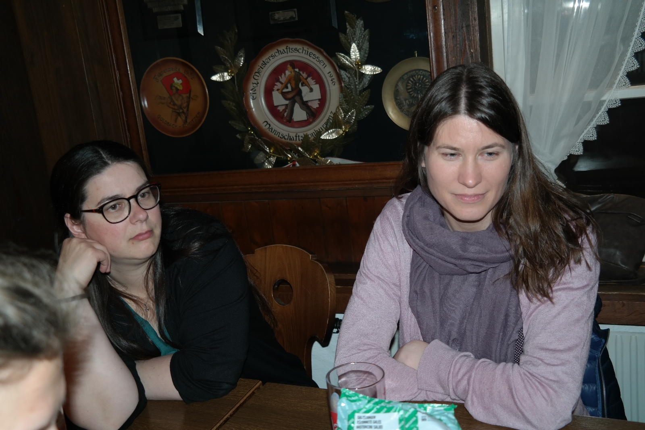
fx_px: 681
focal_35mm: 38
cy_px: 215
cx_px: 322
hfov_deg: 50.7
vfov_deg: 35.0
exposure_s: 1/50
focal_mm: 25
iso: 400
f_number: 4
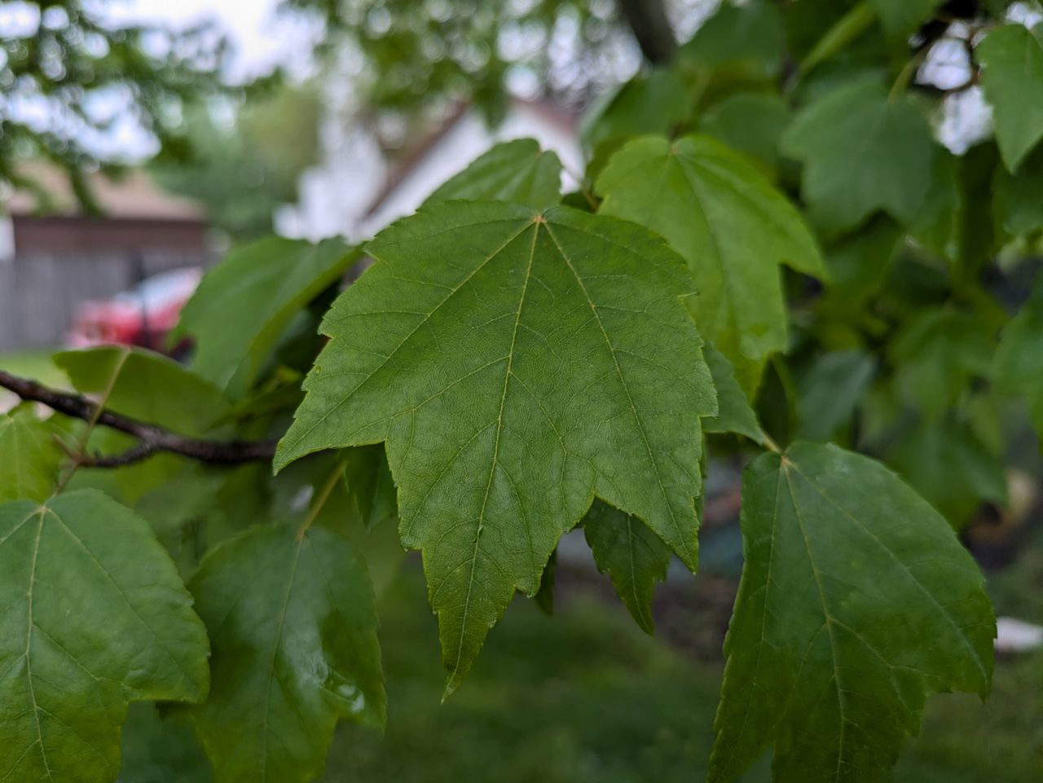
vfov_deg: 54.9
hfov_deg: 69.4
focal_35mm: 25
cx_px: 522
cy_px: 392
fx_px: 754
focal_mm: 5.43
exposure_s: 1/464
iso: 38
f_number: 1.89
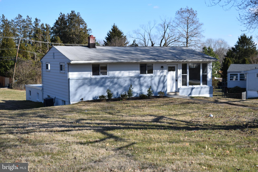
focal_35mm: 54
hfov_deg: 36.9
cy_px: 86
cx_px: 129
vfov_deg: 25.1
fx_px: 387
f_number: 6.3
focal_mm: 36
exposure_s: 1/1600
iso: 400
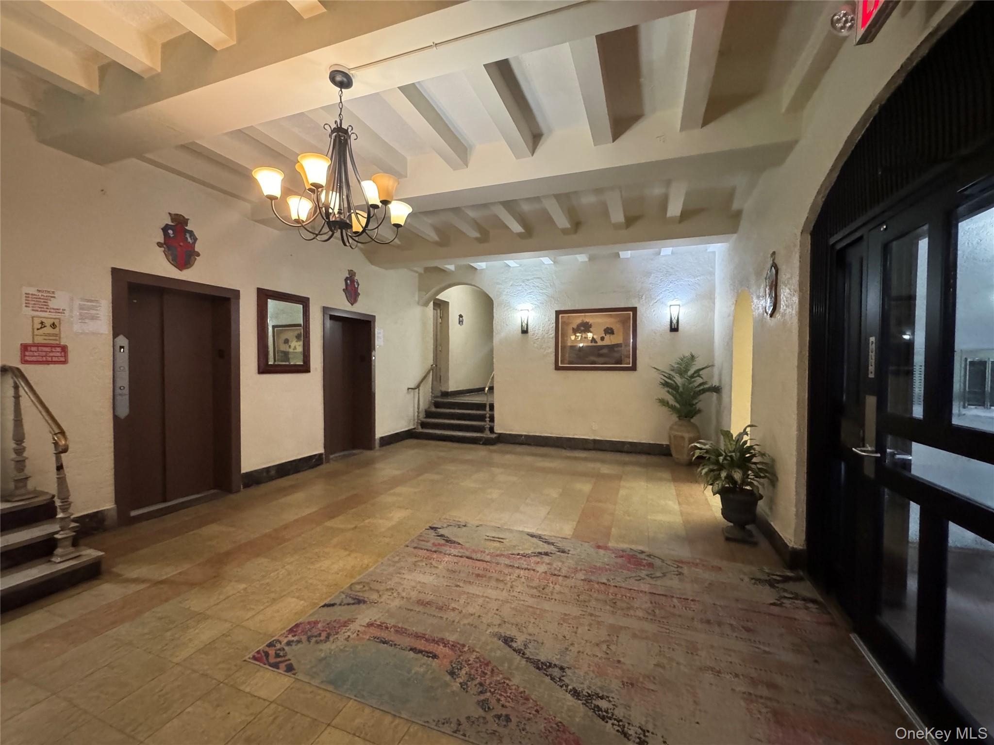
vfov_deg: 85.7
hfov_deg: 102.1
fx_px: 402
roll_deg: -0.1
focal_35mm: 14
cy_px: 372
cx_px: 497
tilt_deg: -1.6
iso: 1250
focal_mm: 2.22
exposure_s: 1/60
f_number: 2.2
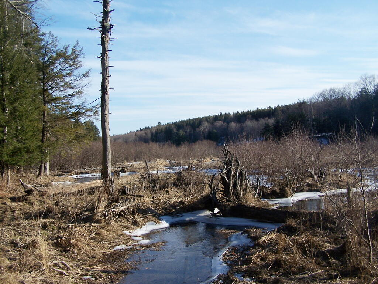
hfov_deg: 49.0
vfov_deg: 37.7
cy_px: 142
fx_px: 415
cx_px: 189
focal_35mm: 38
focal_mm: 6.3
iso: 80
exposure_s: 1/640
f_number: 4
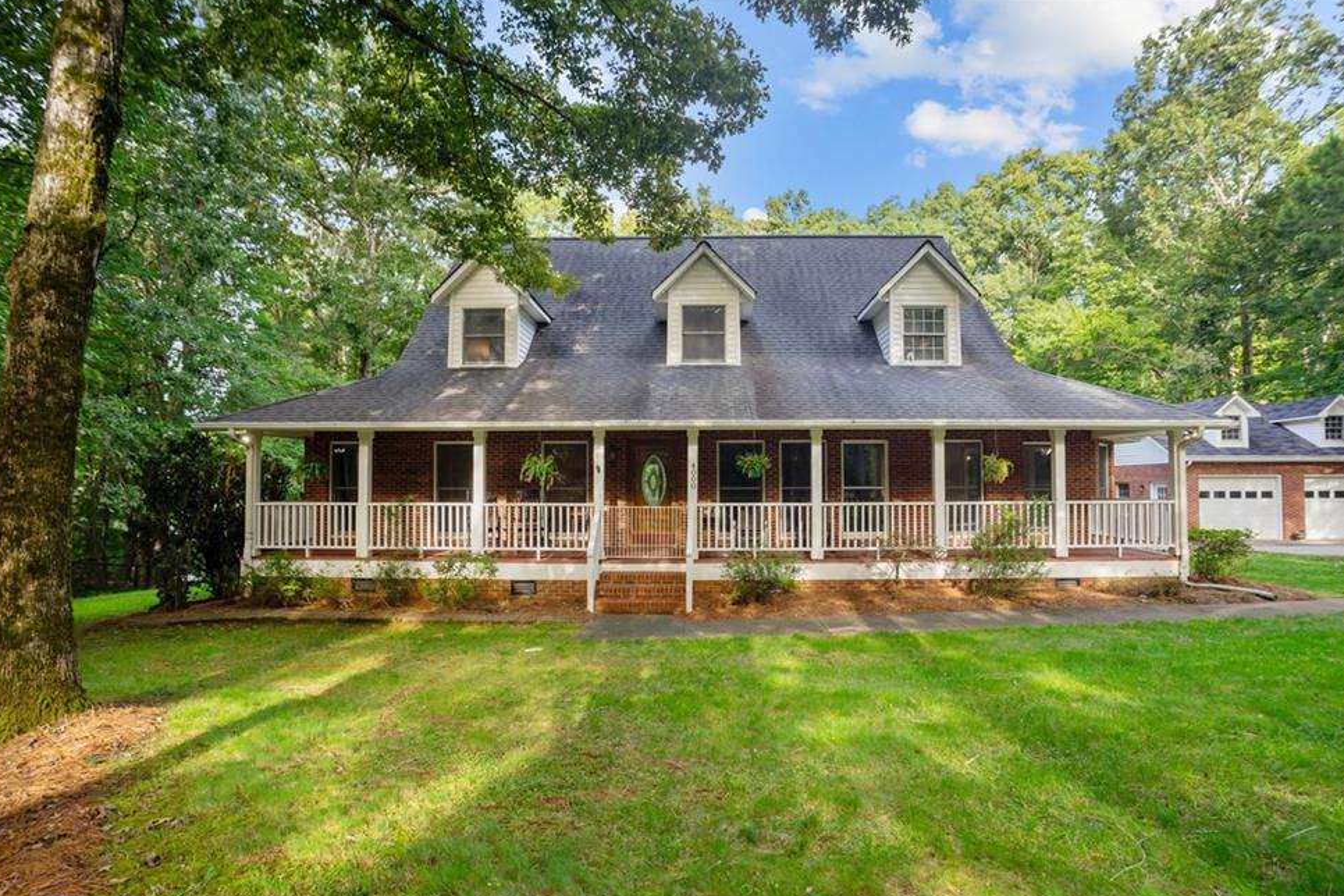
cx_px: 697
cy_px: 465
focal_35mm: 18
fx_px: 672
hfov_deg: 90.0
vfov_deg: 67.4
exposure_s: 1/100
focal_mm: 17
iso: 320
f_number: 7.1
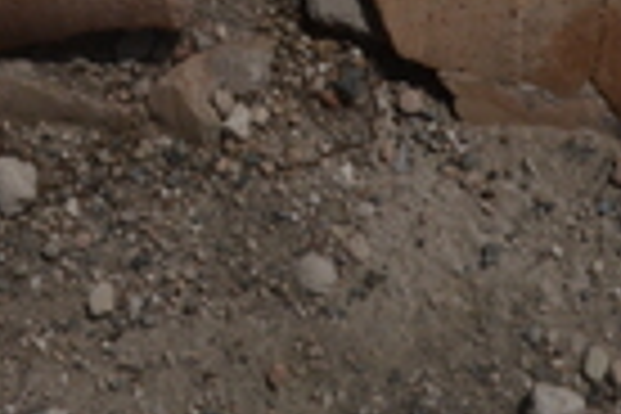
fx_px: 2139
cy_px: -74
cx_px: 140
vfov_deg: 10.9
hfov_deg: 16.4
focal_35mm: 124
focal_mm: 26
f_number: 22
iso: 1000
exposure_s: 1/2000
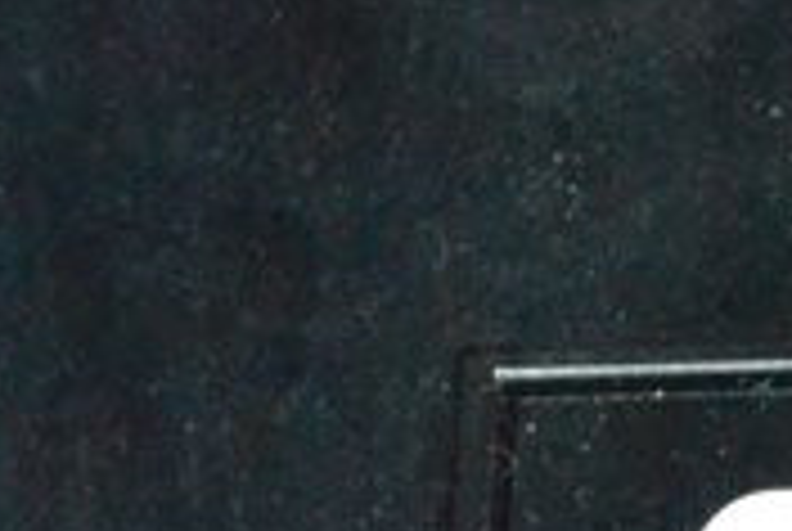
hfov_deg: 4.2
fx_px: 10553
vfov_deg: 2.9
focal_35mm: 479
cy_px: 943
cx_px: 2106
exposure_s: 1/125
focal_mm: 55
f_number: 10
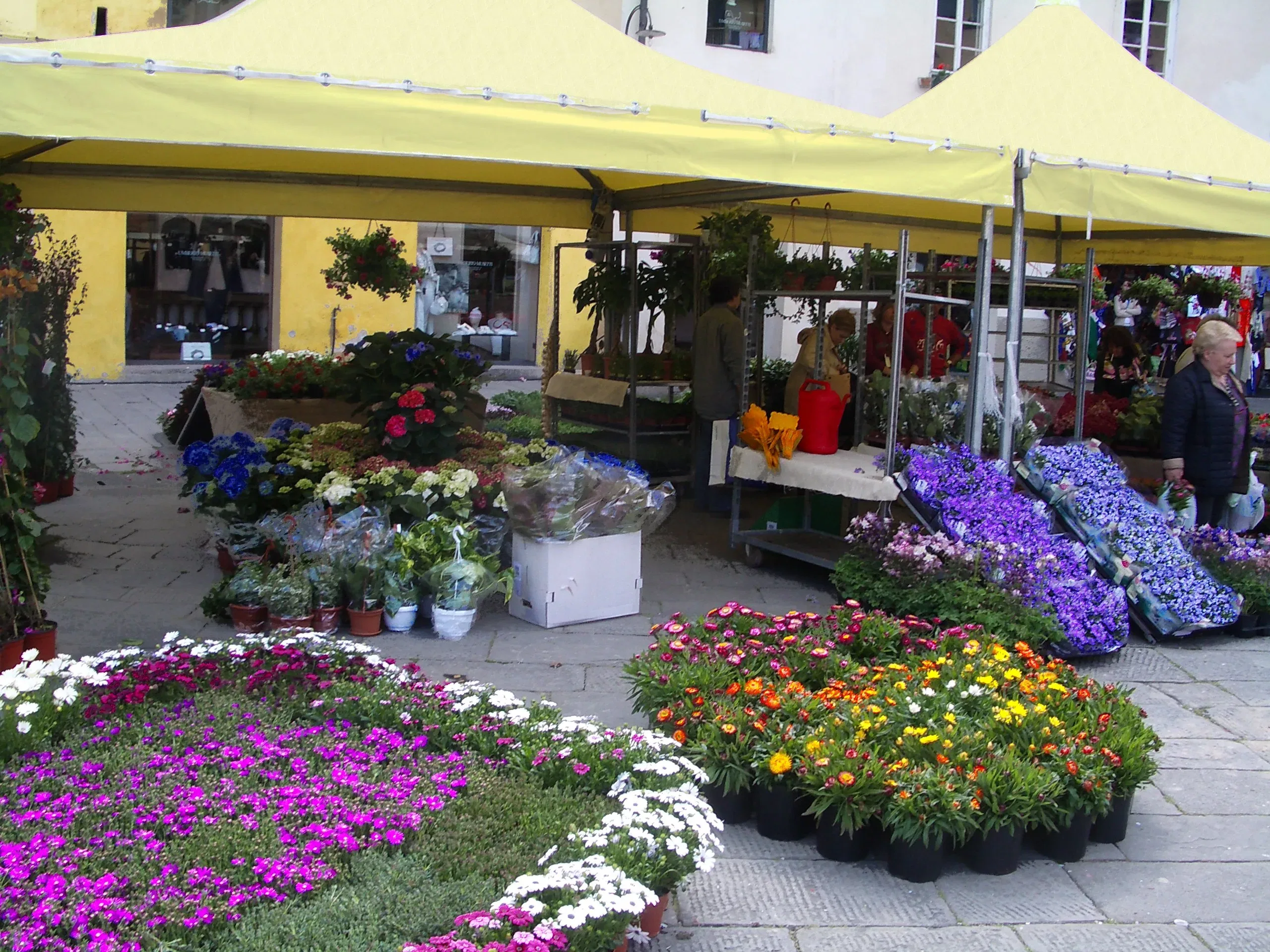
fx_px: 1284
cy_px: 476
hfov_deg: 52.6
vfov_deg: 40.7
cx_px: 635
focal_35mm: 35
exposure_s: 1/80
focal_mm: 5.8
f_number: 4.3
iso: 80
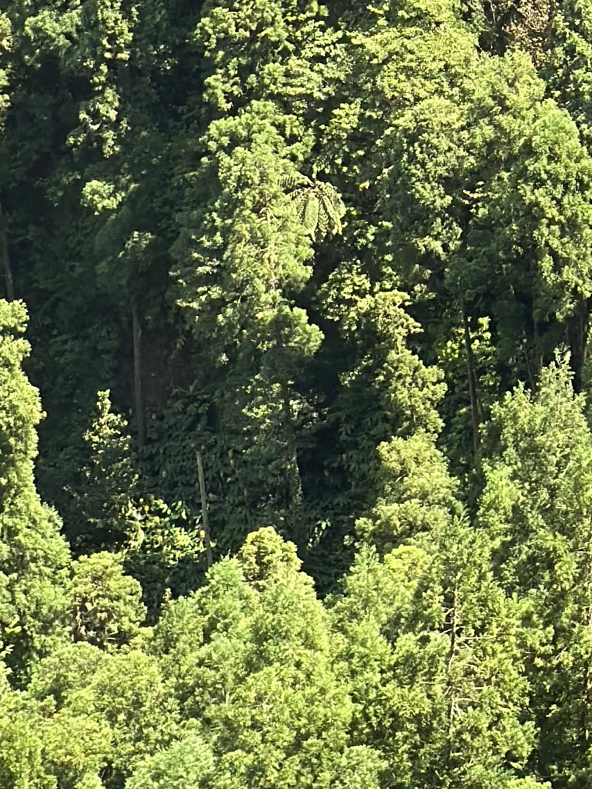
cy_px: -48
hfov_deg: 8.7
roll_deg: -2.1
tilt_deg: -16.1
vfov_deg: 11.5
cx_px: 649
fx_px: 3875
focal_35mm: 170
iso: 80
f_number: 1.78
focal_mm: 6.86
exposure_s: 1/971
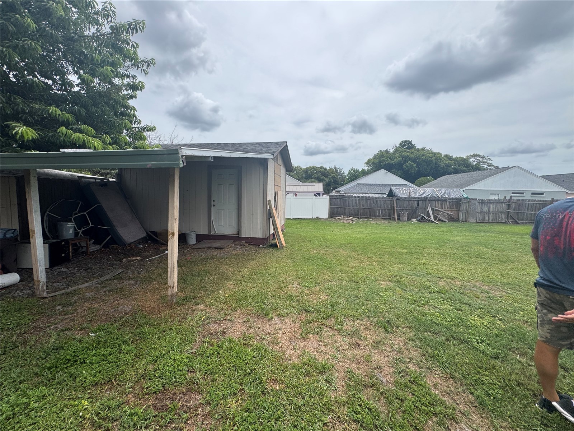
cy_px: 216
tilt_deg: -7.9
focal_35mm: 14
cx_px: 287
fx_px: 232
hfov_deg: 102.1
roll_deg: -0.8
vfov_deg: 85.7
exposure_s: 1/1880
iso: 50
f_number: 2.2
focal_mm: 2.22
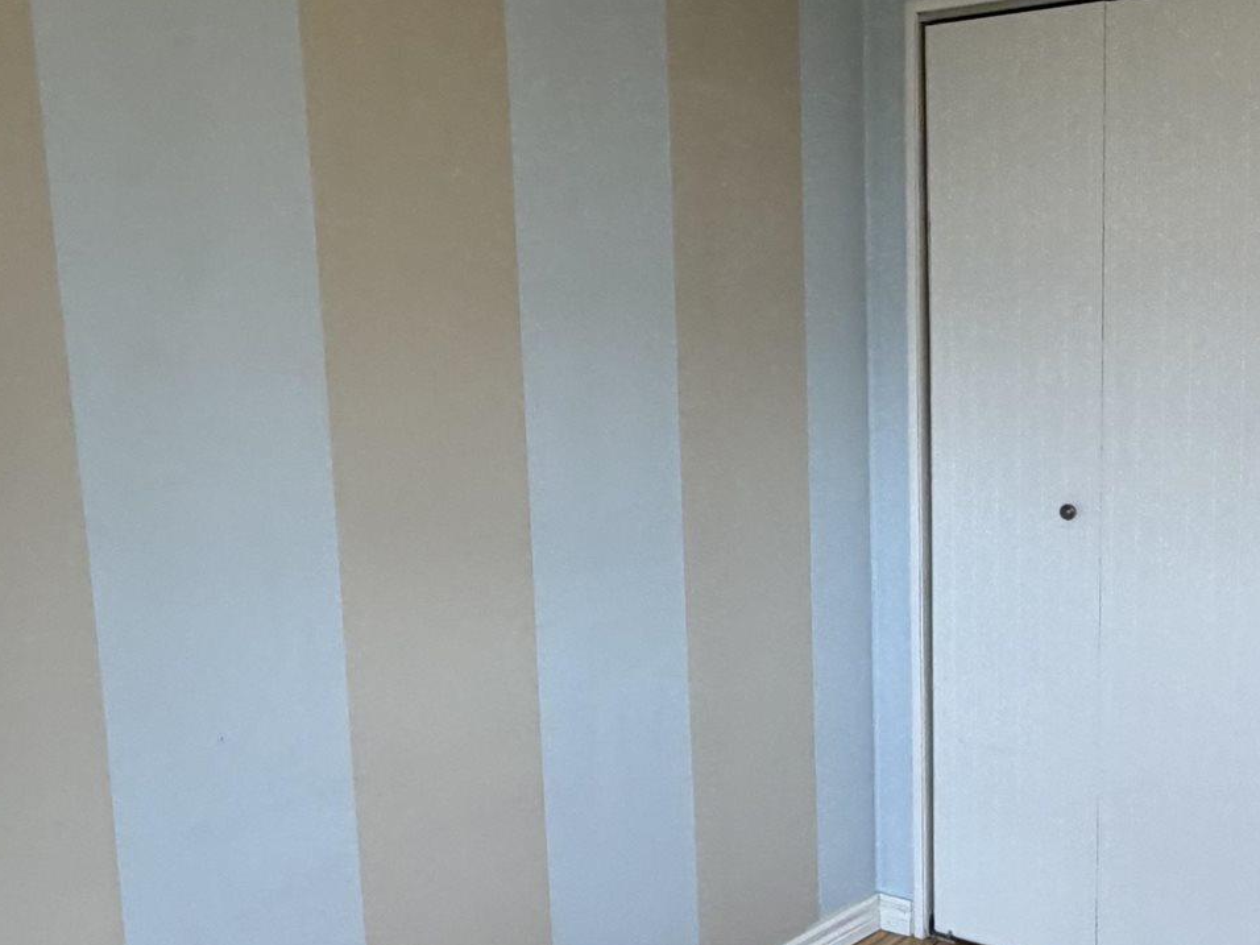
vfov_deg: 32.2
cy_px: 522
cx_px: 660
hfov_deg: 42.1
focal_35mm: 45
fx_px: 1638
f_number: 2.2
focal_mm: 2.22
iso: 125
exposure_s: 1/120
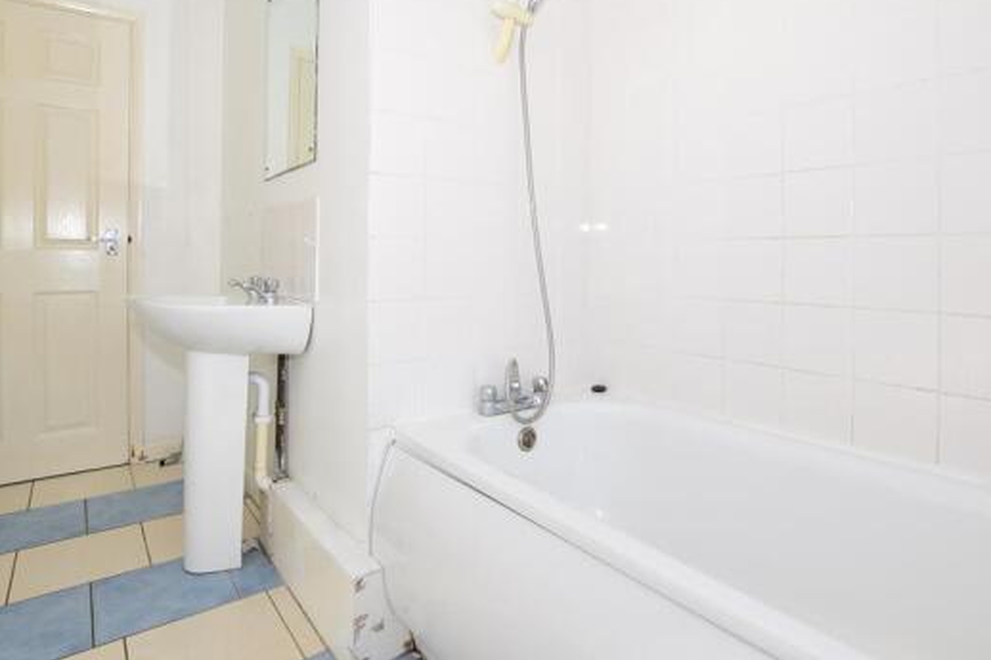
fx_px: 523
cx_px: 503
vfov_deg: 63.7
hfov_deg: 86.9
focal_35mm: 19
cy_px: 252
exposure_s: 1/200
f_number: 14
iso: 400
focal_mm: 10
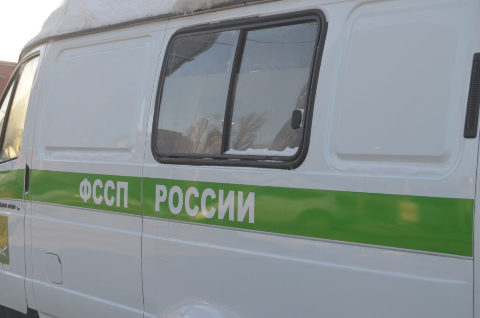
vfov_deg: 16.5
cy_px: 159
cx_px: 240
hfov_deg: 24.7
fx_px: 1098
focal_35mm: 82
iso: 200
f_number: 5.6
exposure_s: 1/125
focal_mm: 55
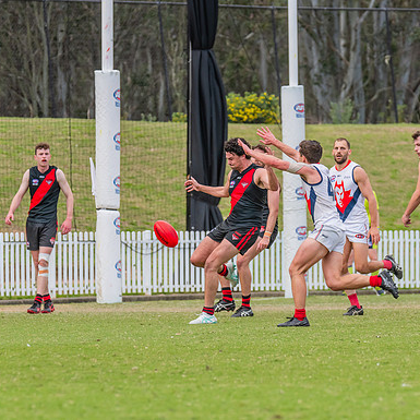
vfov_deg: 4.7
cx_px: 256
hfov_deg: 4.7
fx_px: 5120
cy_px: 210
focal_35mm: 373
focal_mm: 270
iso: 800
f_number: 7.1
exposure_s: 1/1250
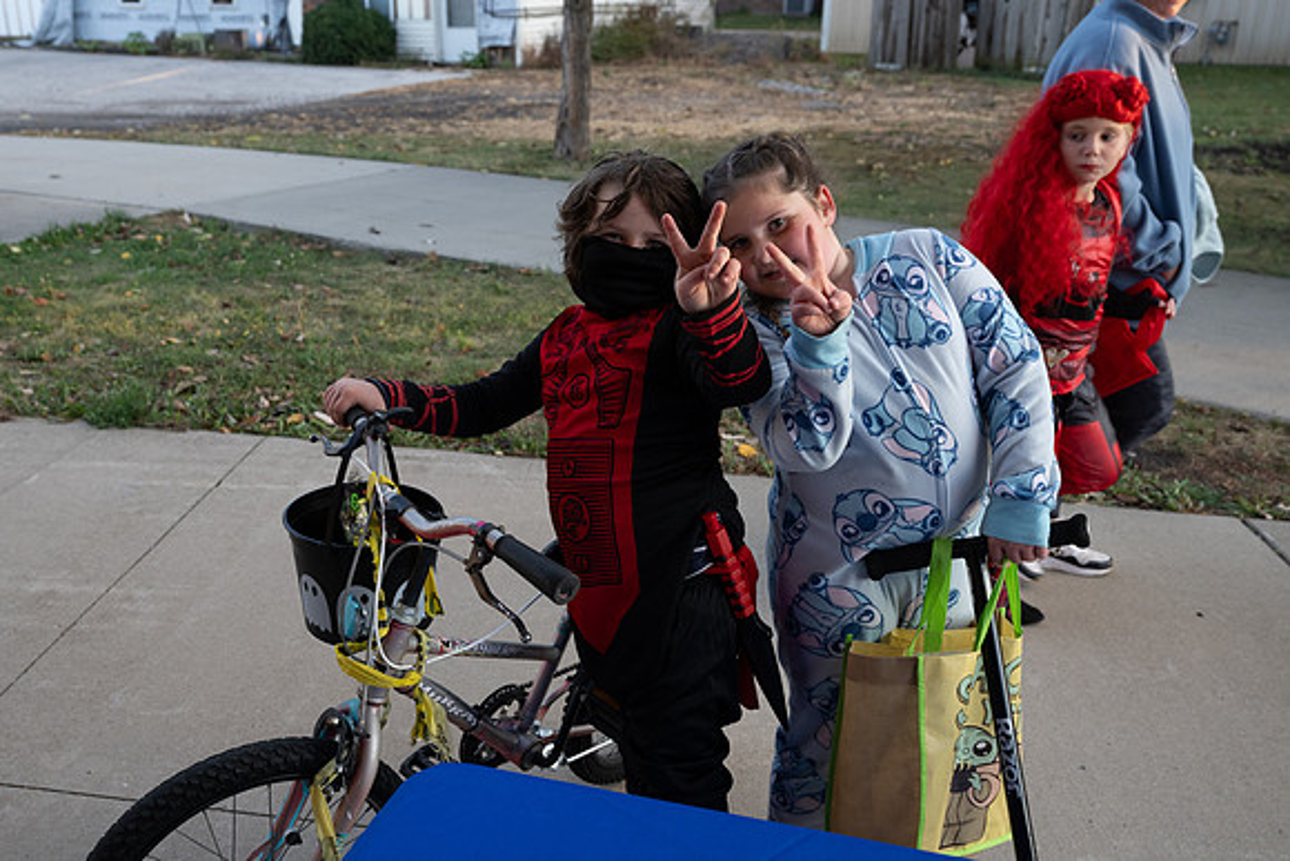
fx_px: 1248
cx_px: 542
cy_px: 447
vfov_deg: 38.1
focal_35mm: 35
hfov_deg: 54.4
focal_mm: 27.5
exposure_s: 1/160
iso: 500
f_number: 5
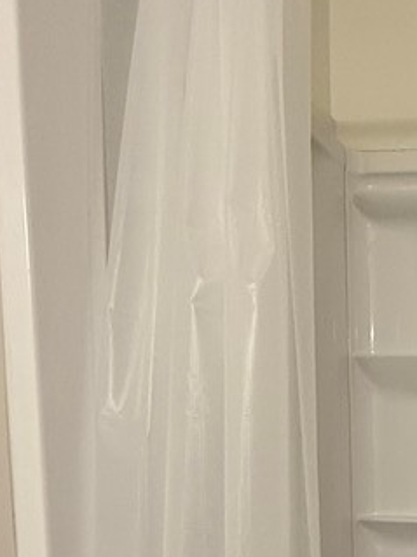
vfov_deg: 38.2
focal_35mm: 45
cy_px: 534
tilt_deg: -5.2
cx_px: 588
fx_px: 723
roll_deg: -0.8
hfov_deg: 25.8
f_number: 2.2
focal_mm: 2.22
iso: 400
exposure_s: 1/120
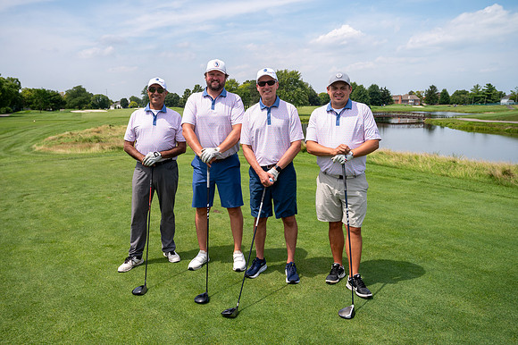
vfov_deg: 43.6
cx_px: 259
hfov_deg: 62.0
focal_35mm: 30
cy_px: 172
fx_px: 431
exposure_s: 1/2000
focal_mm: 30
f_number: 5
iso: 250
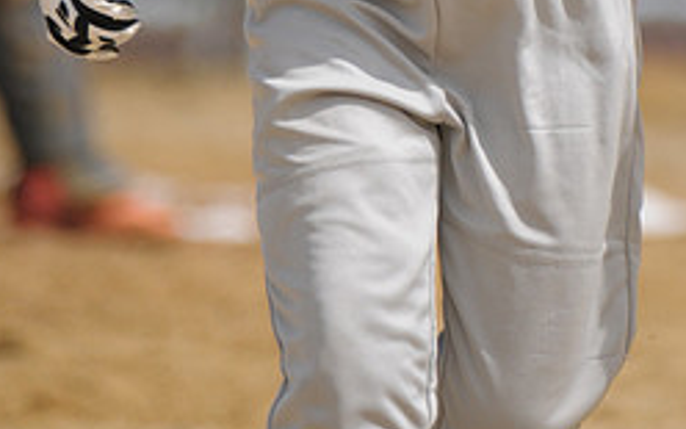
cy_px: -349
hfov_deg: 1.5
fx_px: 26735
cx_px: 472
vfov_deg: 0.9
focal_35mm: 1430
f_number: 4
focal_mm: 400
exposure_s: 1/4000
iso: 400
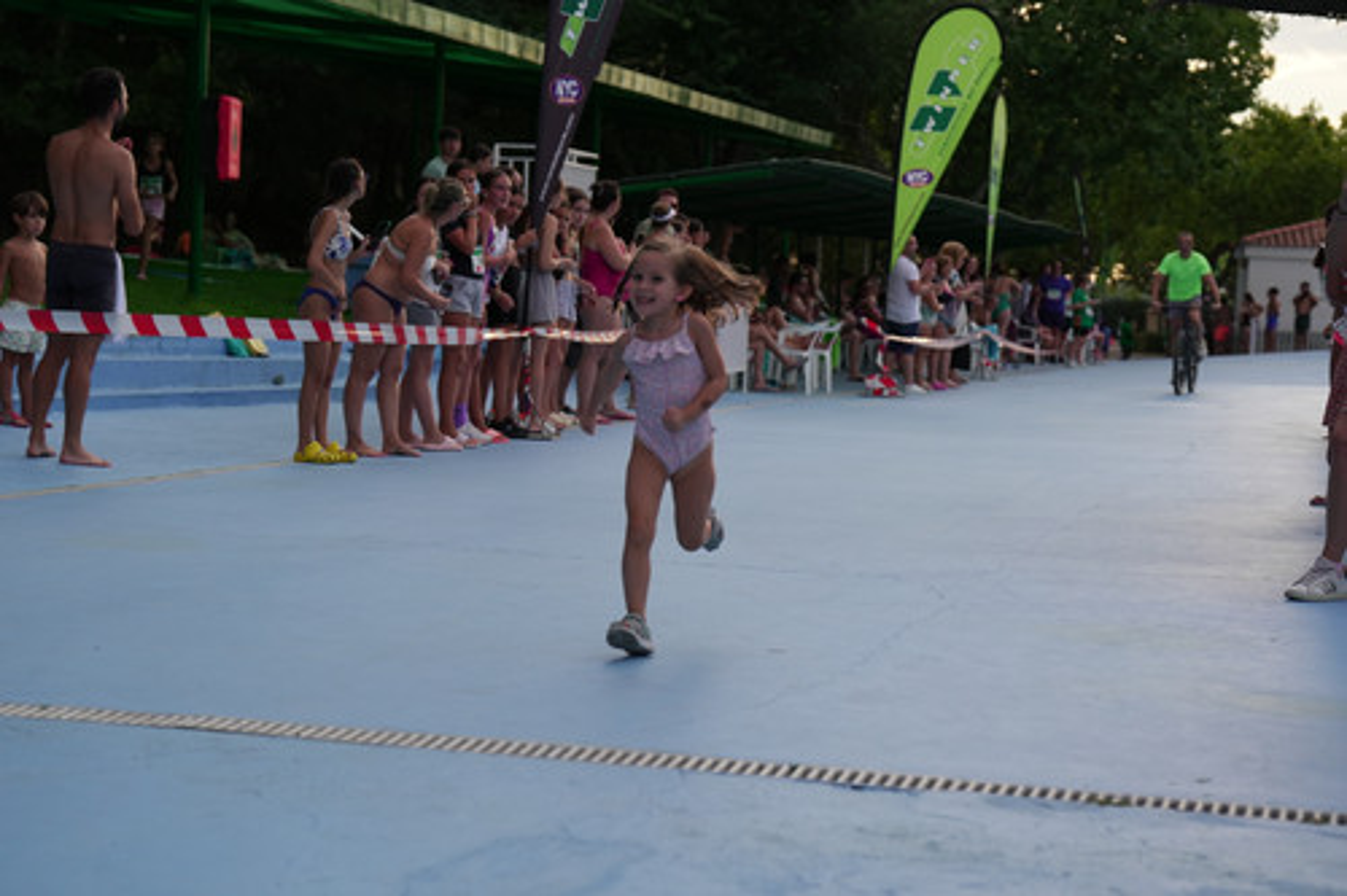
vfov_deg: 19.4
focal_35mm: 70
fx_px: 2618
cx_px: 674
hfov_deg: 28.9
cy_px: 448
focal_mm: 70
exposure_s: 1/1250
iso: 500
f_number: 4.5
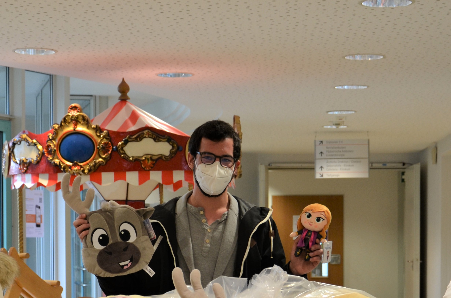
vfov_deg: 13.9
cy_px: 280
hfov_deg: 21.1
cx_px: 242
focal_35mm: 97
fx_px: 1213
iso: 450
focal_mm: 34
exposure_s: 1/60
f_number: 4.2
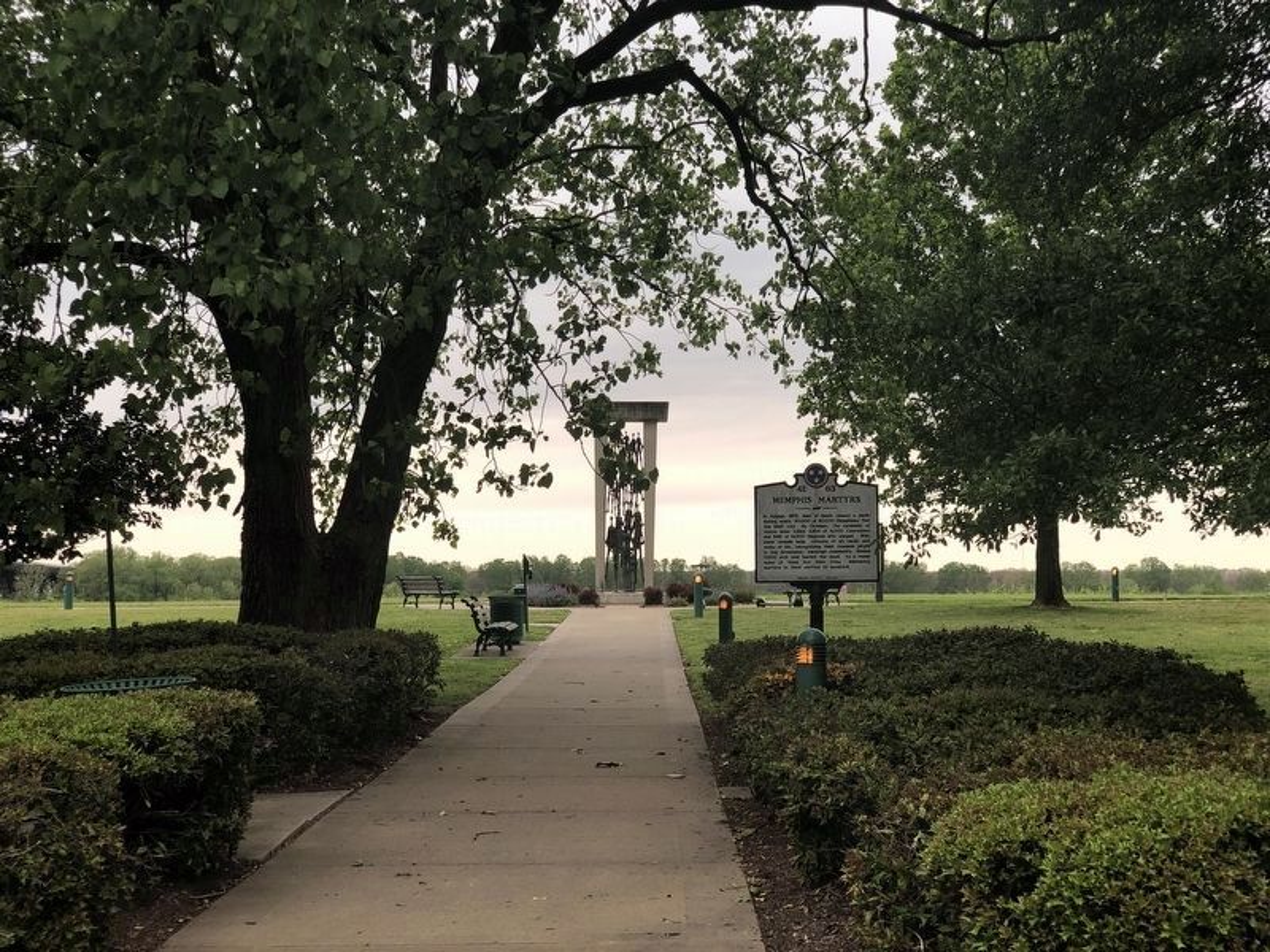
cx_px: 635
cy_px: 476
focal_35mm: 52
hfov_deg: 36.8
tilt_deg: +4.0
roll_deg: +0.3
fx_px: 1908
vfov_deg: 28.0
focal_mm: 6
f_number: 2.4
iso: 16
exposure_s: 1/120
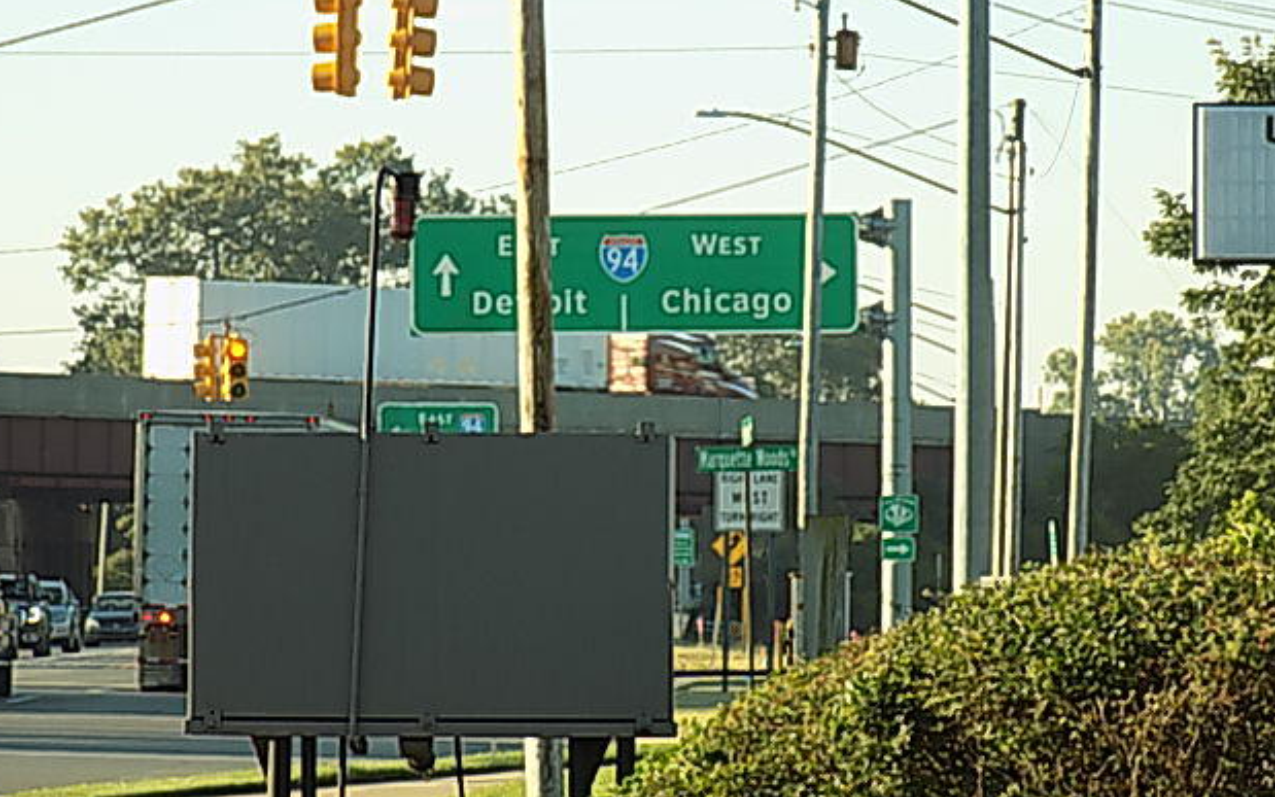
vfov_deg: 4.3
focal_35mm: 307
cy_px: 422
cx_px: 628
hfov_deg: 6.8
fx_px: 10669
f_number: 5.8
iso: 80
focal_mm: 49.7
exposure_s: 1/125
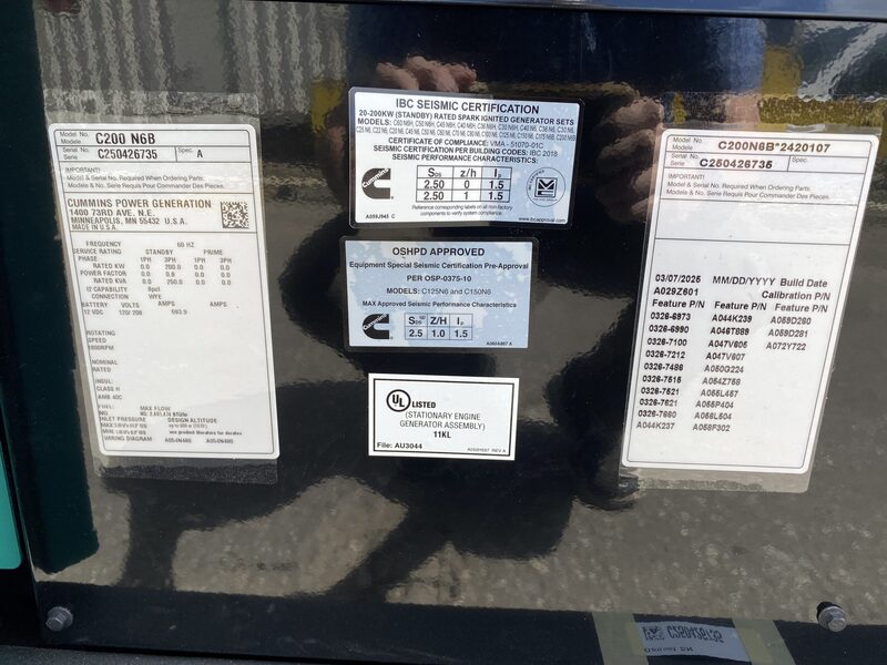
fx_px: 666
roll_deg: -2.5
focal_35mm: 26
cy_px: 332
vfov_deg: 53.1
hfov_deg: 67.3
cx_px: 444
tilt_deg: -17.1
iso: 32
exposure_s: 1/1206
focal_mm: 4.25
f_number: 1.8
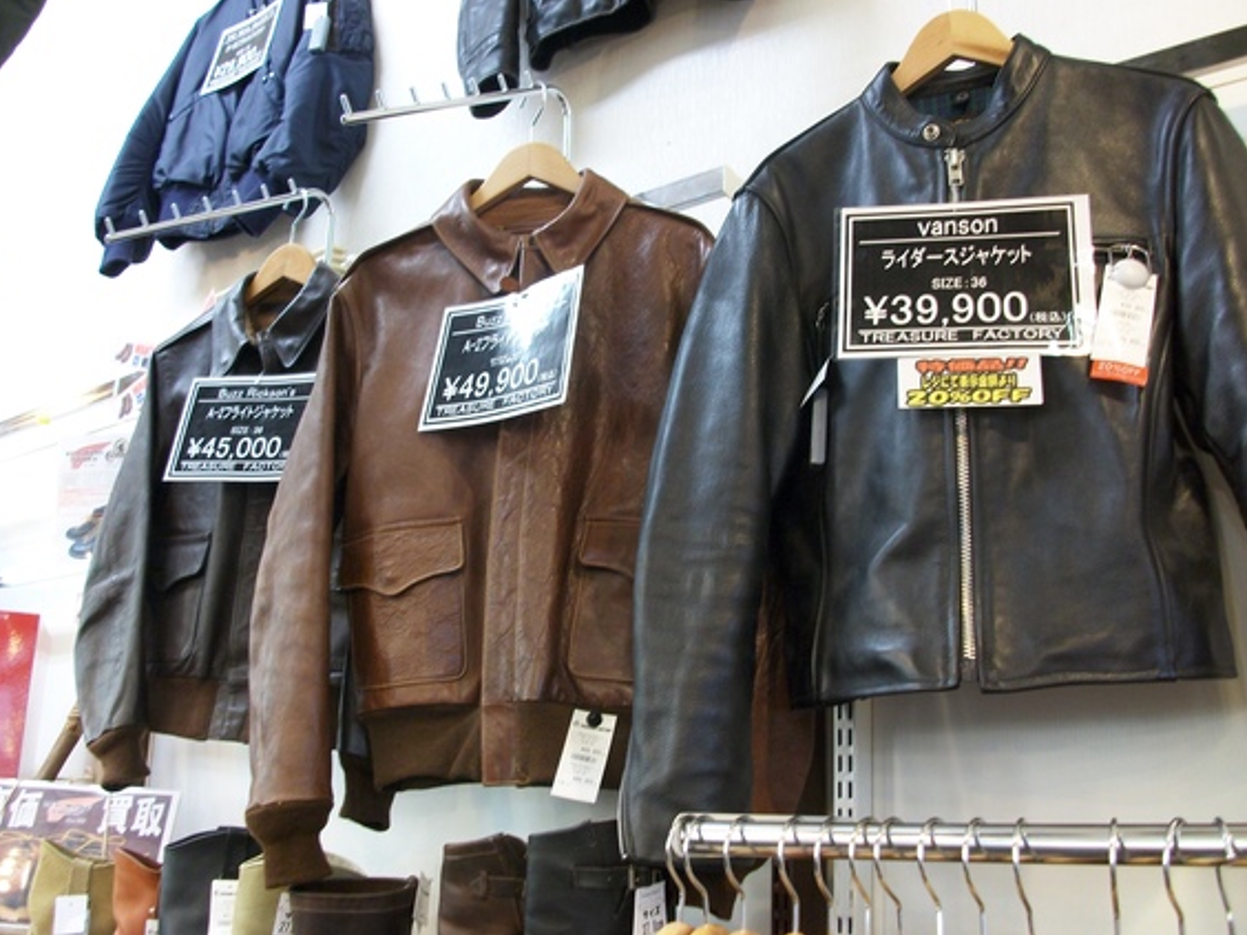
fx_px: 1189
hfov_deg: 55.3
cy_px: 444
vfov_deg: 42.9
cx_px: 648
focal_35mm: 33
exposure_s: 1/21.5
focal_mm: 5.7
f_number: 2.9
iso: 200
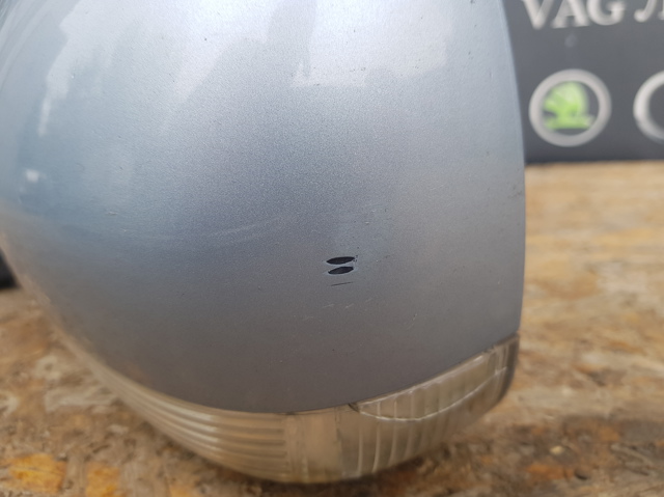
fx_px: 498
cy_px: 248
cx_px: 332
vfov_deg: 53.0
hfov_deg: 67.3
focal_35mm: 26
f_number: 1.7
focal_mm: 4.2
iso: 40
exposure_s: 1/222
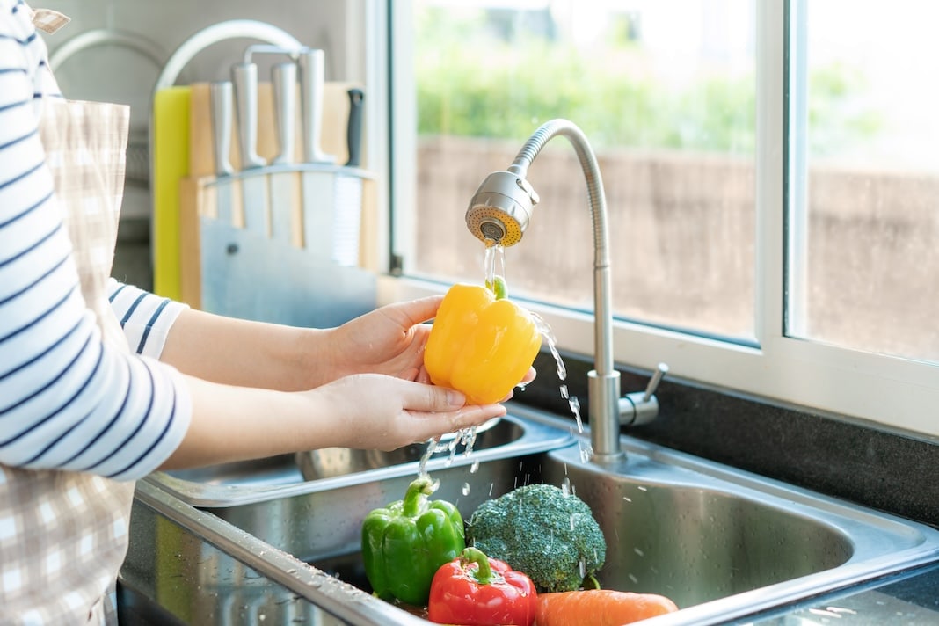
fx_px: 1434
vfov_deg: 24.6
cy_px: 313
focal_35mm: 55
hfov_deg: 36.2
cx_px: 470
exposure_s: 1/160
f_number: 2.8
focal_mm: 55
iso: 500
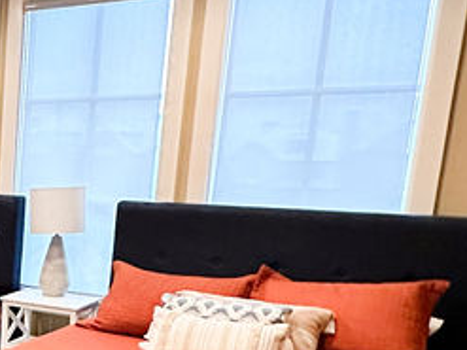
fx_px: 782
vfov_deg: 24.5
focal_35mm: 58
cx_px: -174
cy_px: 312
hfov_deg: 26.8
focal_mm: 2.22
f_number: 2.2
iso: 640
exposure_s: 1/60
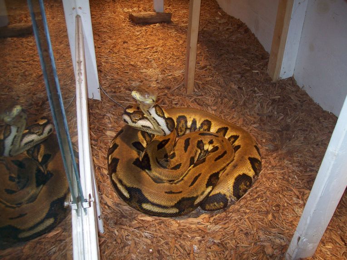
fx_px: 361
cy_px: 130
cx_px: 174
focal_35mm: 36
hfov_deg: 51.4
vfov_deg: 39.7
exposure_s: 1/64
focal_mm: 6
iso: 80
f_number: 2.7
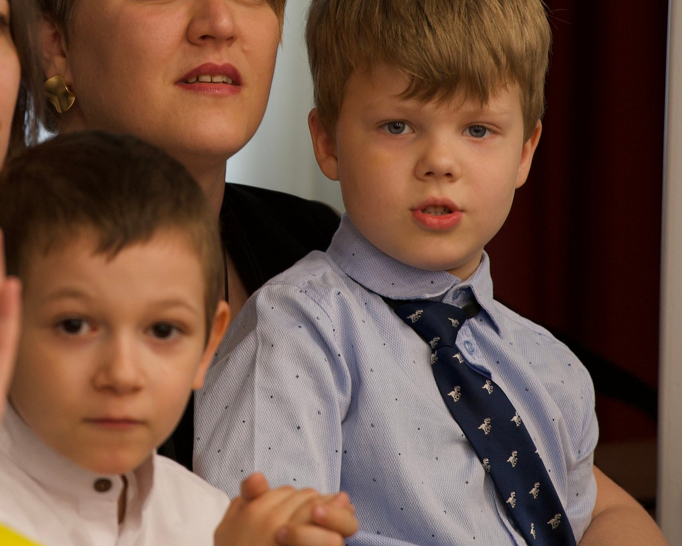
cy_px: 94
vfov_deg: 4.1
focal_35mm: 376
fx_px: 7591
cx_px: 173
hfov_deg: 5.1
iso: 640
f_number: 4.5
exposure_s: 1/100
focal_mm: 170
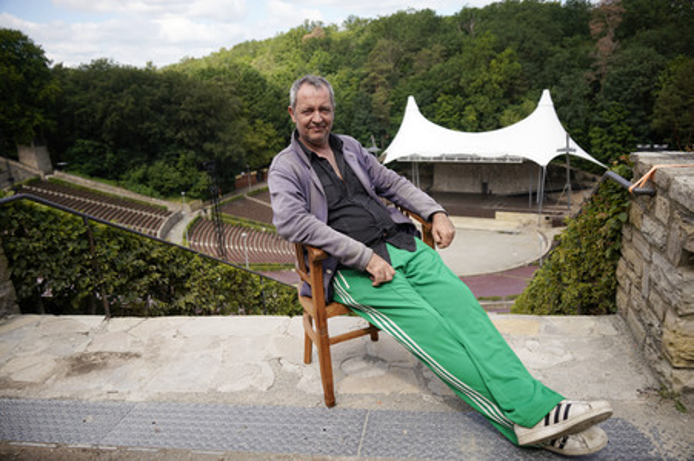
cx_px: 347
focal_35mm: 28
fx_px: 539
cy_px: 230
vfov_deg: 46.3
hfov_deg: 65.5
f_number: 3.5
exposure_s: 1/800
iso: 100
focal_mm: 28
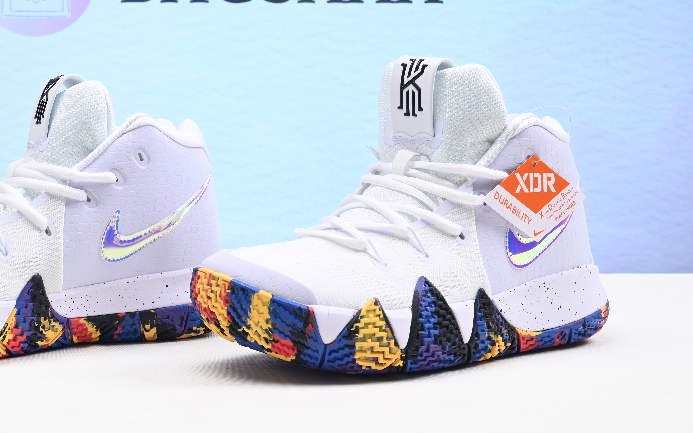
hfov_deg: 34.0
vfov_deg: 21.9
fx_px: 1114
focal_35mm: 59
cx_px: 193
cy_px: 128
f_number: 16
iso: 100
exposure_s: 1/2
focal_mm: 40
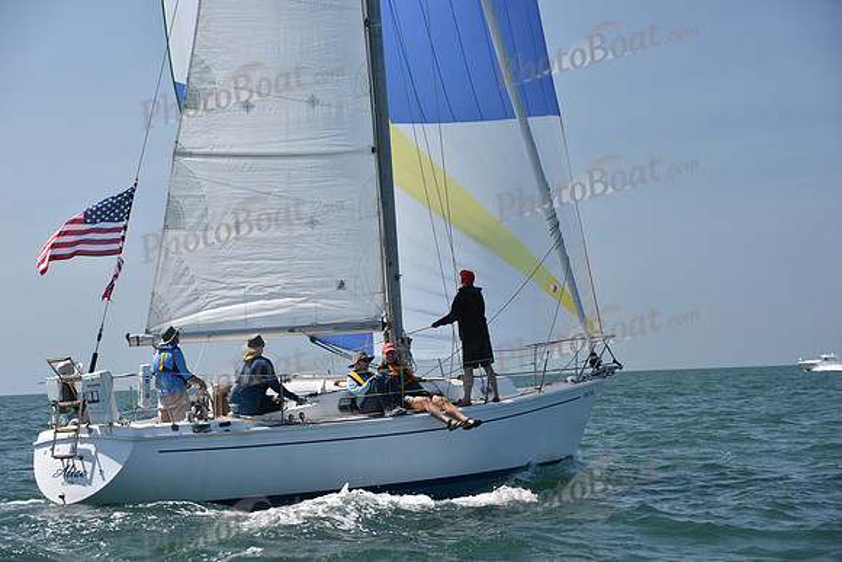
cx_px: 421
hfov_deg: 22.1
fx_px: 2152
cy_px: 281
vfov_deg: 14.9
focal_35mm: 92
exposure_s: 1/800
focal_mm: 92
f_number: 5.6
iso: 320
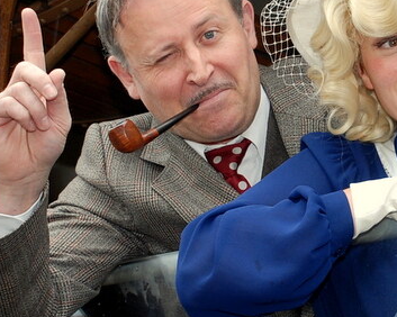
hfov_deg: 16.6
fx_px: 1350
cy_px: 142
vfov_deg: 13.4
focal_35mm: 115
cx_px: 318
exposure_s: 1/125
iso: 320
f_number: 5.6
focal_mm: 40
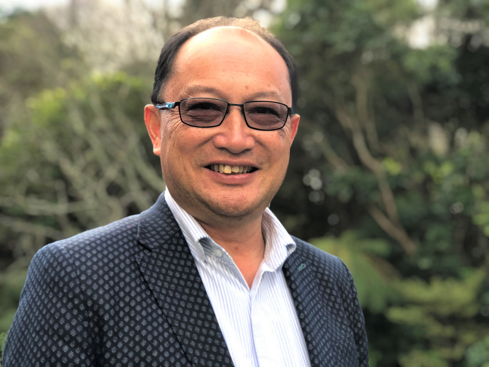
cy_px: 184
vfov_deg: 25.7
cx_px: 244
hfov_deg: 33.8
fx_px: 805
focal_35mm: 57
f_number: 2.8
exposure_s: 1/40
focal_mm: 6.6
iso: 25
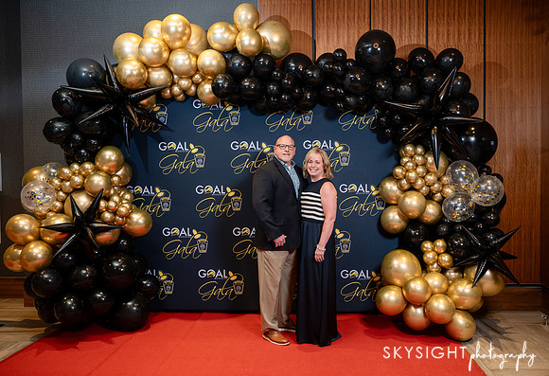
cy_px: 192
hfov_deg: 62.0
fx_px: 456
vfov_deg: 44.8
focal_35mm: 30
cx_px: 289
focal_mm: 28
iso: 1000
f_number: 2.8
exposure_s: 1/160
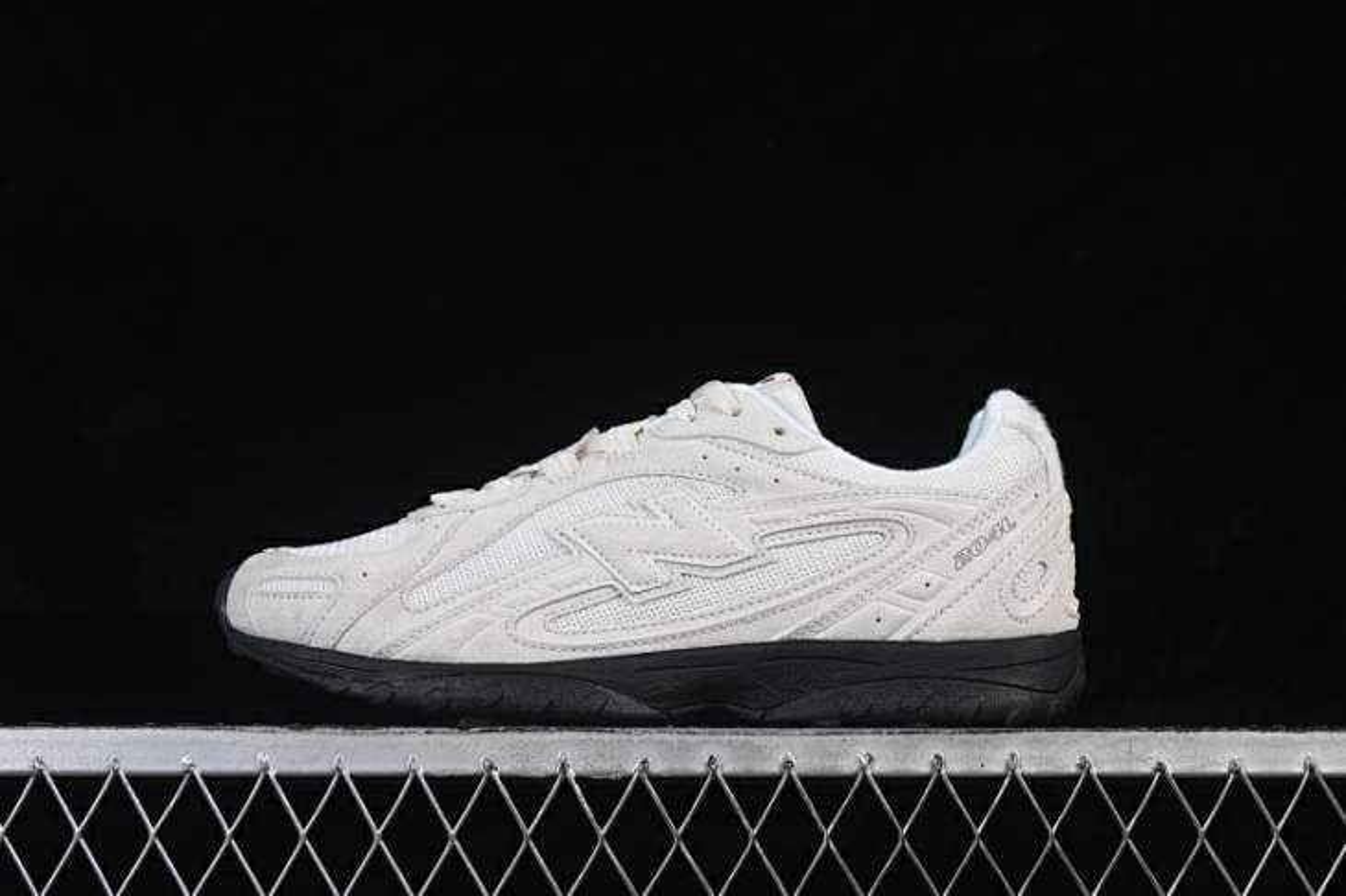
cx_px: 673
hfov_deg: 27.0
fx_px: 2803
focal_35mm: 75
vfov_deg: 18.2
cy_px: 448
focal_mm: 50
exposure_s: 1/80
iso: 160
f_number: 8
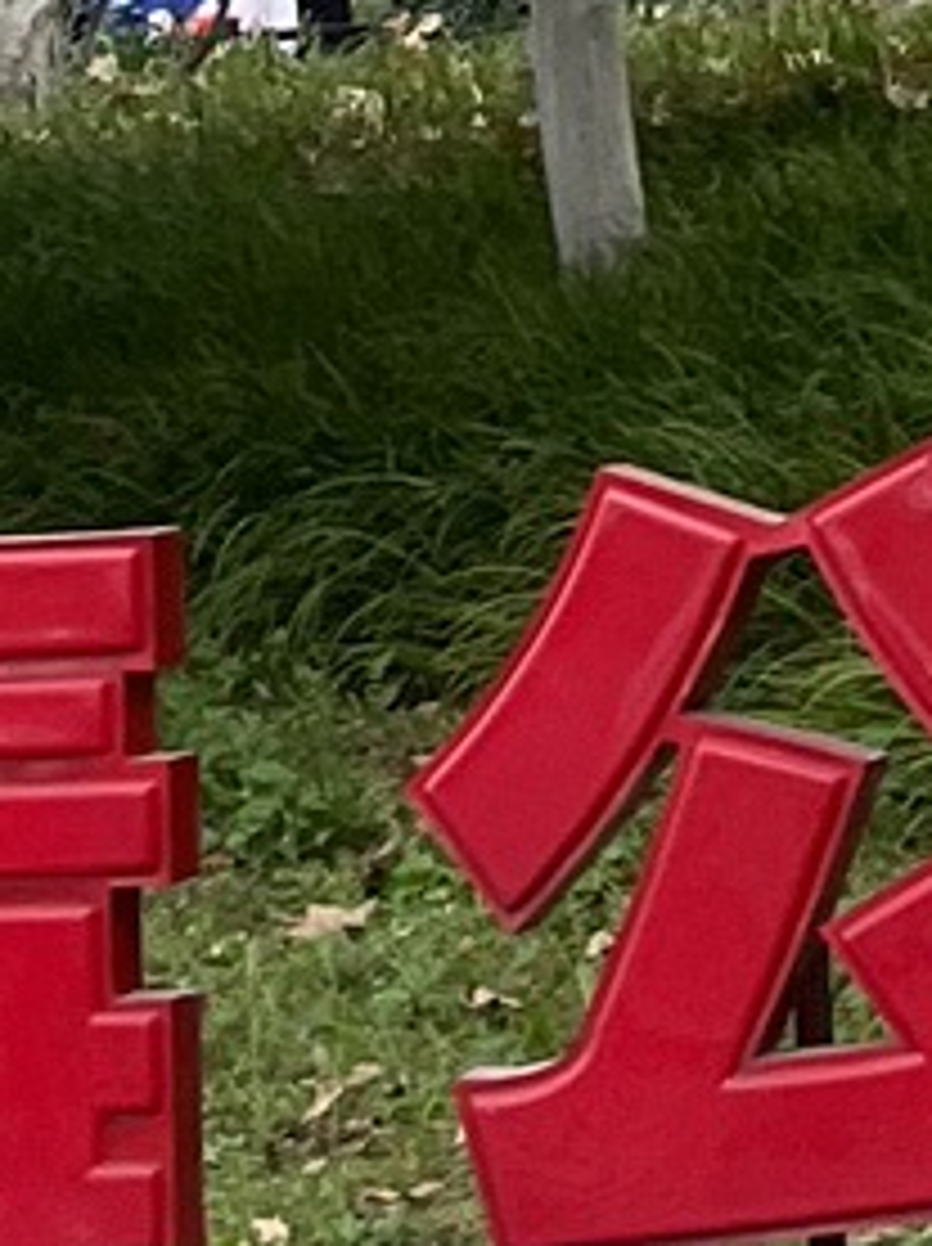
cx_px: 946
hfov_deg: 7.8
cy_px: -1493
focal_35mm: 188
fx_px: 6765
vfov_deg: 9.6
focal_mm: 5.1
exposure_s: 1/121
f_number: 1.6
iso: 100
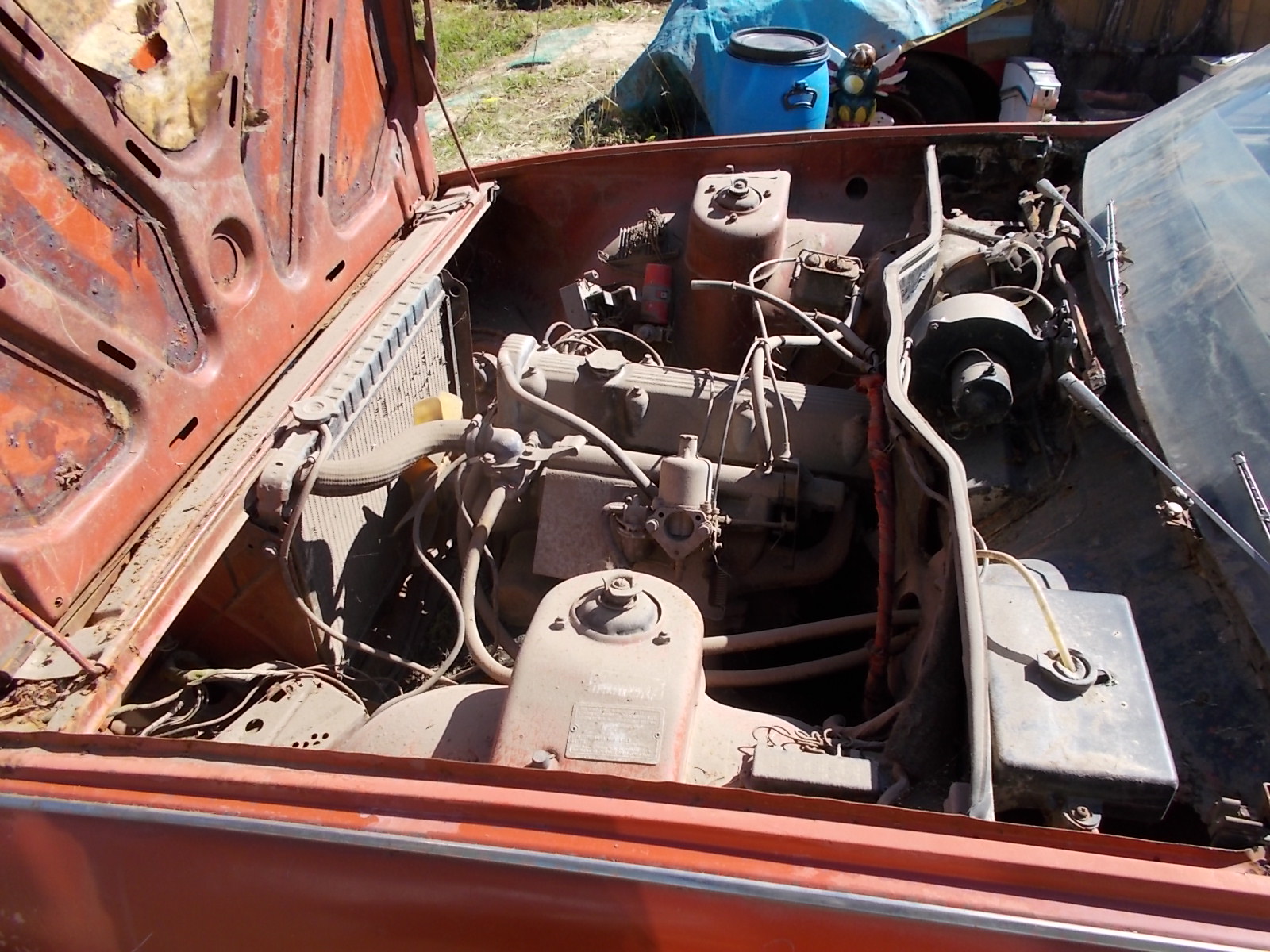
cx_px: 635
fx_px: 954
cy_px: 476
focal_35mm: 26
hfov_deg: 67.3
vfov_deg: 53.1
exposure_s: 1/500
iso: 80
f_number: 3.2
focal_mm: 4.6
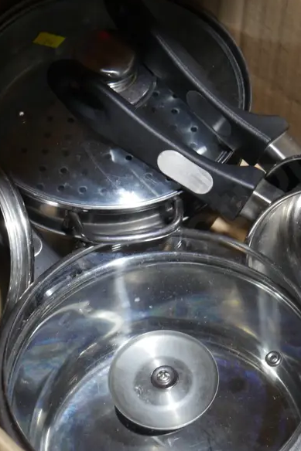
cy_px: 251
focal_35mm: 84
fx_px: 1054
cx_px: 177
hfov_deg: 16.2
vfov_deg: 24.2
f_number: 5.1
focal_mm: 23
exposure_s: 1/60
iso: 800
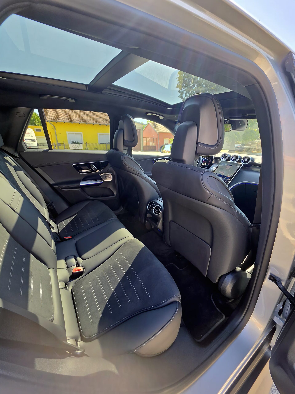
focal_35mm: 13
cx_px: 148
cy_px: 197
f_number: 1.9
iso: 16
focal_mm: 2.2
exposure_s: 1/100
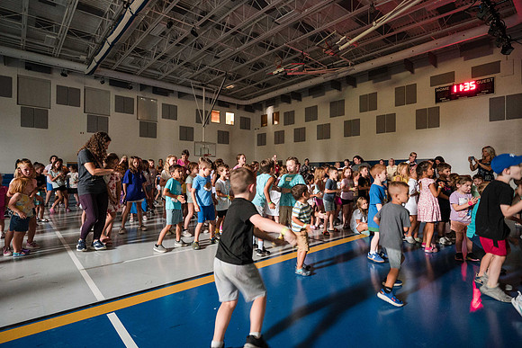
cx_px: 253
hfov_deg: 86.5
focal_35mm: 19
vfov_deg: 64.3
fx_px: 277
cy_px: 168
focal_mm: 18
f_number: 4
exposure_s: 1/60
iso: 8000
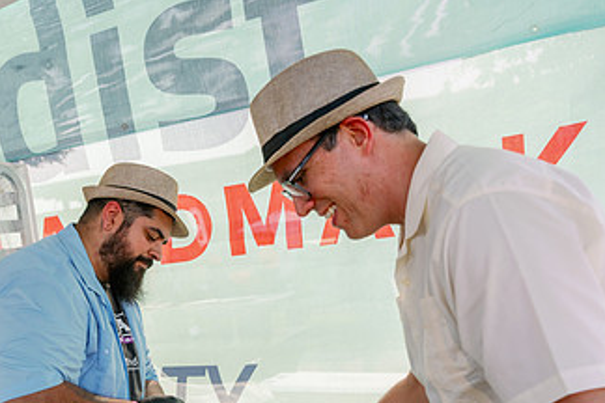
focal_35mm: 43
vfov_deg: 30.1
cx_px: 224
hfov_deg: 45.0
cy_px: 346
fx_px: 723
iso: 200
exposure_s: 1/500
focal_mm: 24
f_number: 4.5
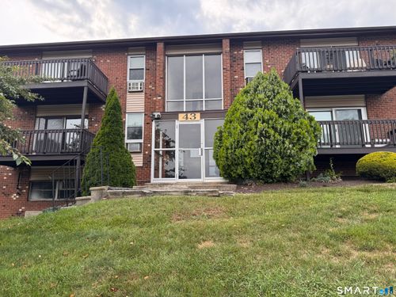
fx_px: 275
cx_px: 198
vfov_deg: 56.8
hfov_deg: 71.6
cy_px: 148
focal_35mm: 24
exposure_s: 1/1076
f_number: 1.78
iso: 80
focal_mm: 6.76
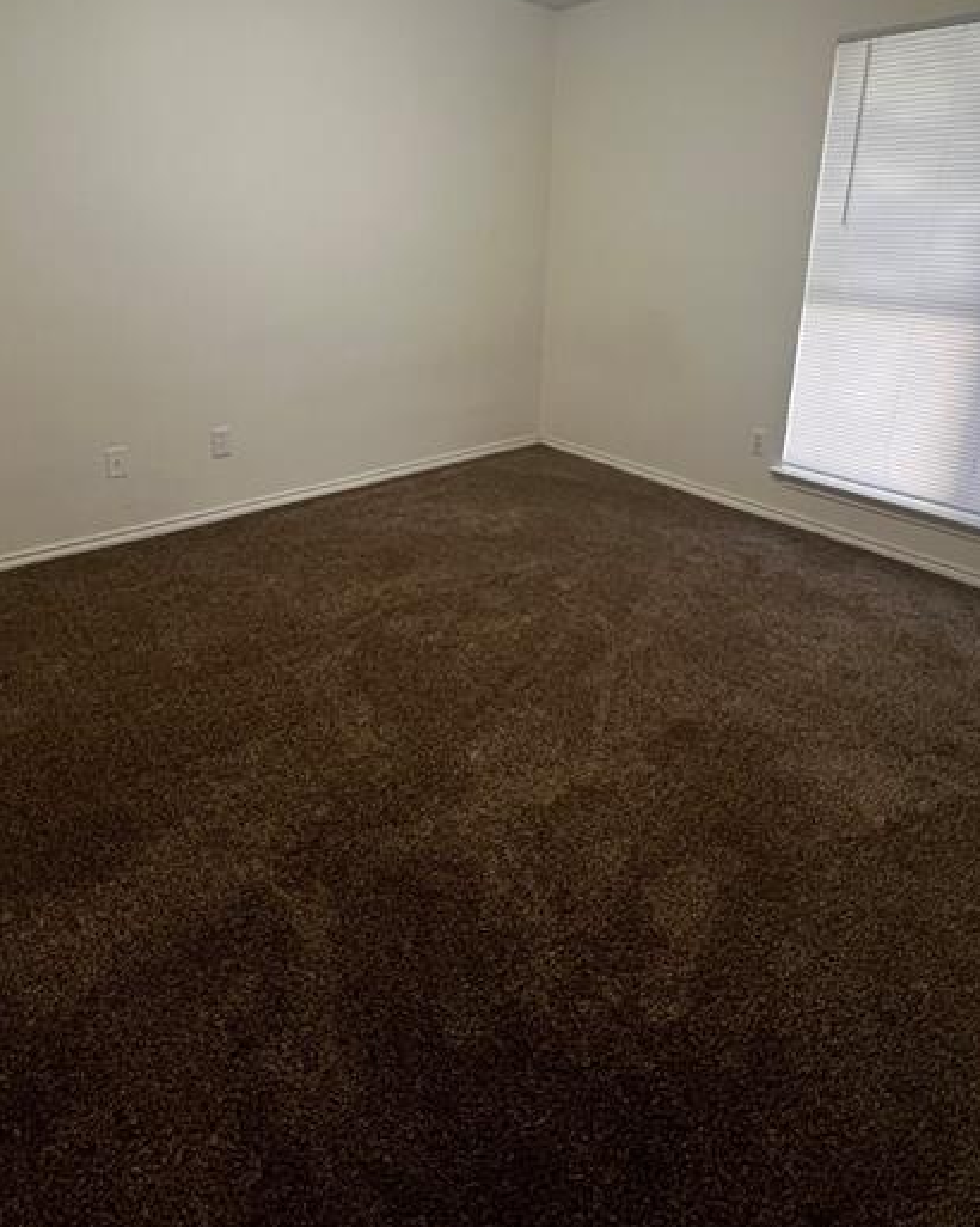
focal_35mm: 19
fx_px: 689
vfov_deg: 80.8
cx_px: 495
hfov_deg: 70.8
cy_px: 421
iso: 250
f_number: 1.8
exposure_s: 1/60
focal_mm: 1.57
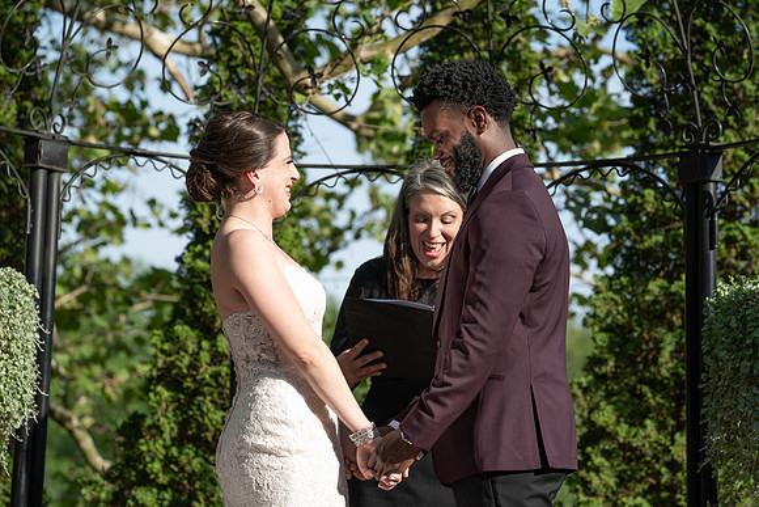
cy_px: 258
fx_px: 3818
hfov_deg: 11.4
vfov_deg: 7.6
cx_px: 387
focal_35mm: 181
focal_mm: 170
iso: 50
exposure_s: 1/200
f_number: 5.6
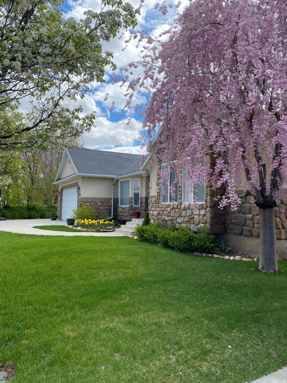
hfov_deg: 53.1
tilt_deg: +3.5
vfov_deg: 67.3
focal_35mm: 26
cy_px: 192
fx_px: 287
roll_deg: -0.7
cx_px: 144
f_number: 1.8
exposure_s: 1/1429
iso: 32
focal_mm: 4.25
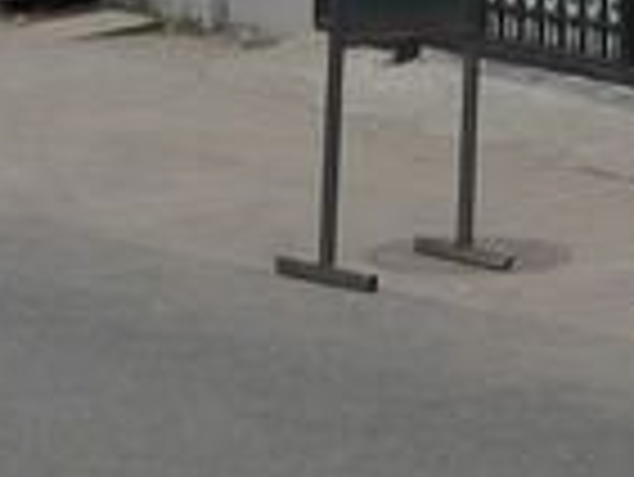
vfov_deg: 7.6
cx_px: 522
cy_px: -752
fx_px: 3318
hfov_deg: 10.9
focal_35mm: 181
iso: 160
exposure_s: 1/800
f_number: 4
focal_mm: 5.4
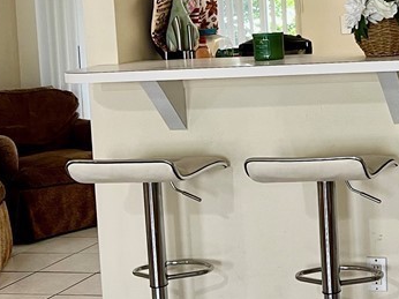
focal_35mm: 77
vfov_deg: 18.8
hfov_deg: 23.9
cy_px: 27
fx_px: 887
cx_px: 426
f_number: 1.5
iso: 80
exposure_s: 1/60
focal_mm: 5.7
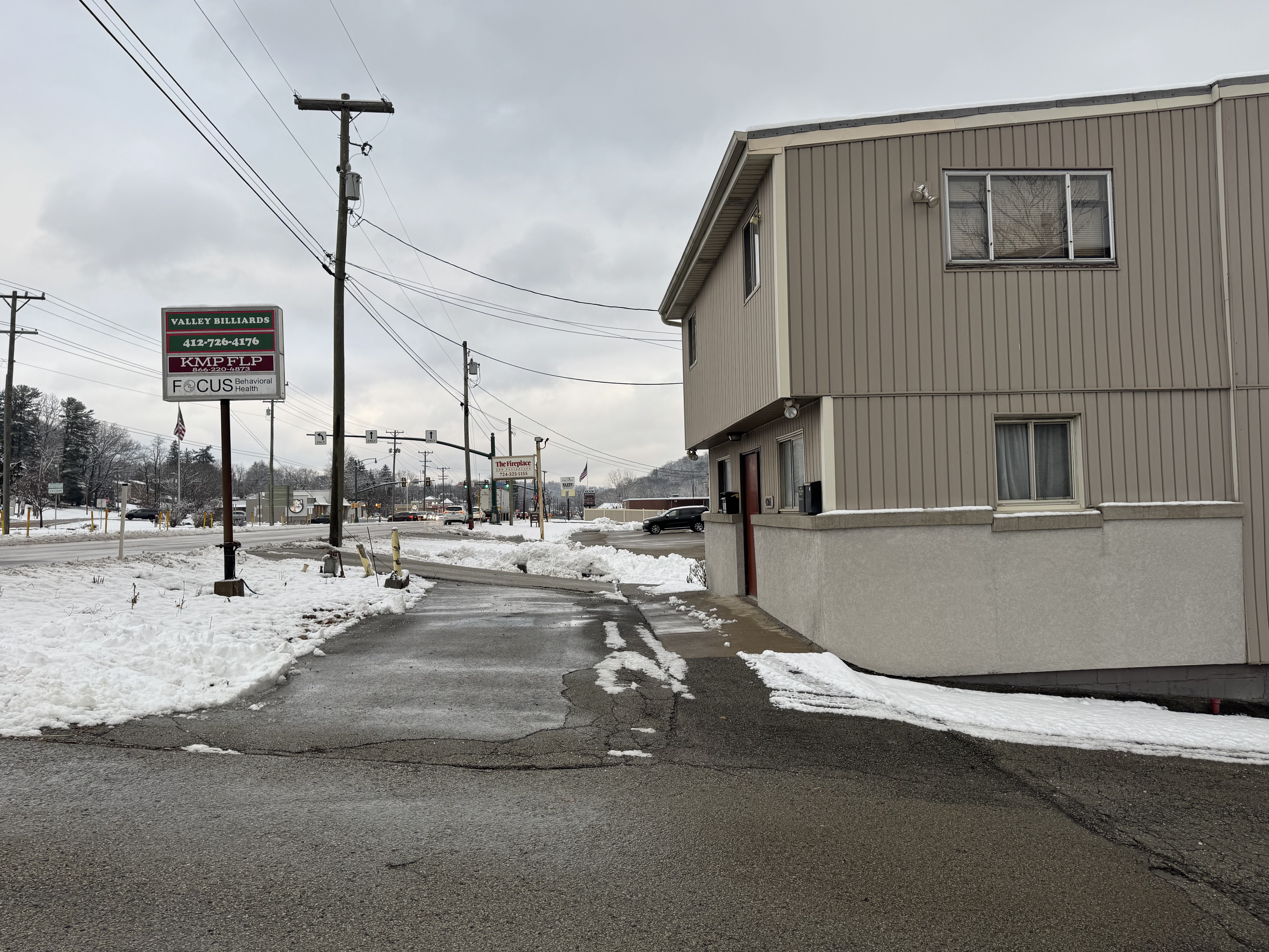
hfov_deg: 71.6
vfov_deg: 56.8
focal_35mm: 24
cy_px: 476
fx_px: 880
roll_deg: +1.2
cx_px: 634
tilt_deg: +2.2
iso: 64
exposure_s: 1/186
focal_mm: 6.76
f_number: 1.78
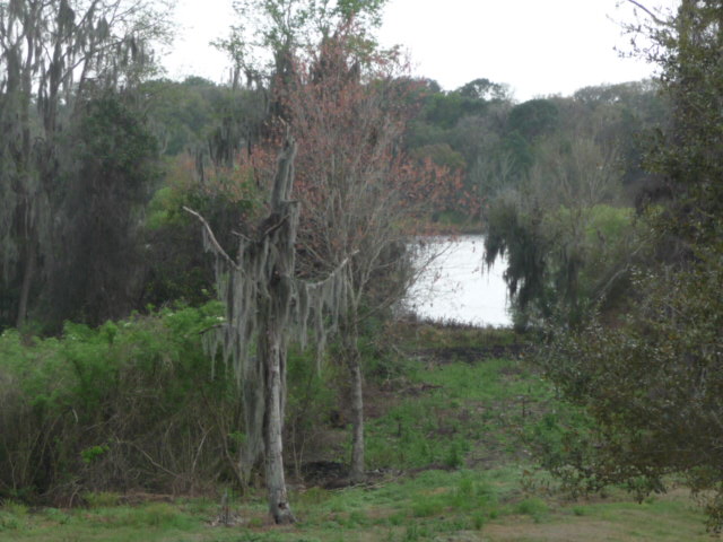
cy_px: 271
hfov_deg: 13.8
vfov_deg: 10.4
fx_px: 2987
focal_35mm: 143
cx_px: 362
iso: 100
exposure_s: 1/80
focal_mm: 15.2
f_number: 4.7
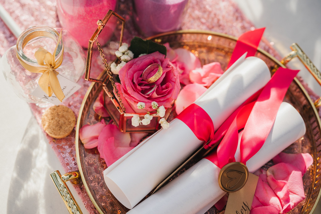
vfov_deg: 27.0
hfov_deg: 39.6
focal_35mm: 50
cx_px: 160
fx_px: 446
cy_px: 107
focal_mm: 50
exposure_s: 1/1250
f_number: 3.5
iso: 125
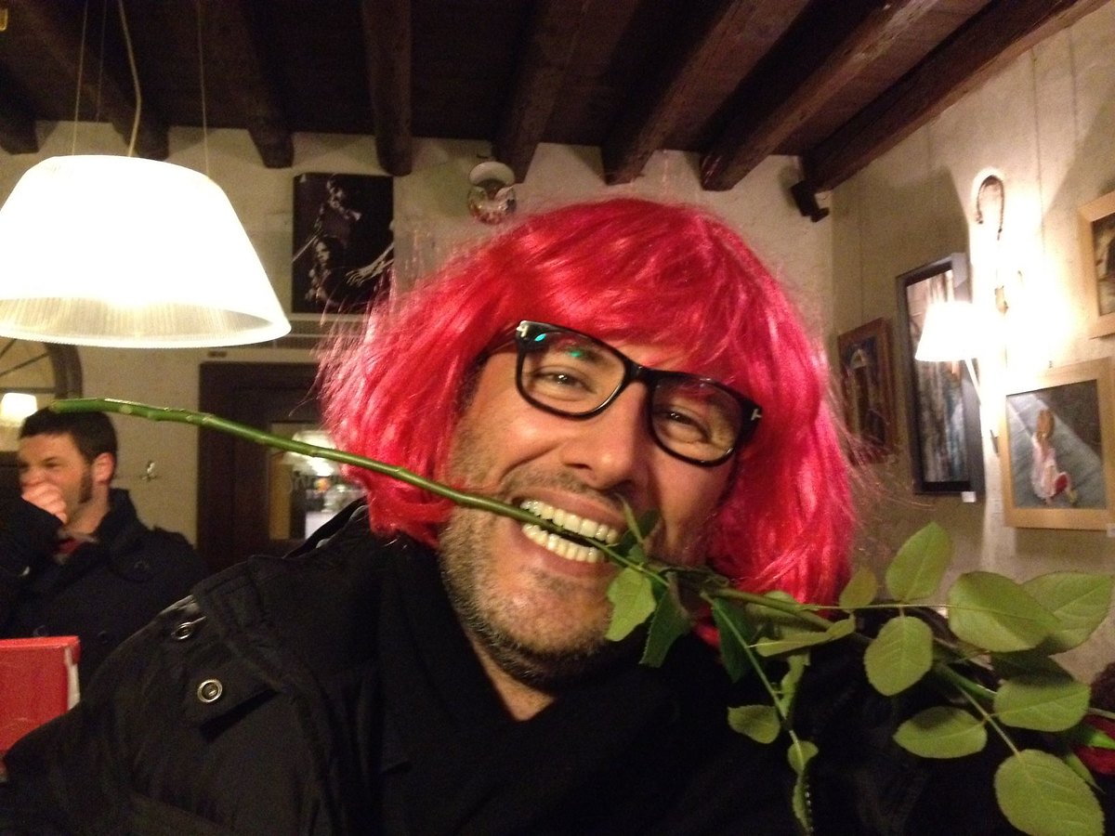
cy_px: 418
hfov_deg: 52.6
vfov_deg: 40.7
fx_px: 1127
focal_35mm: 35
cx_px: 558
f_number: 2.4
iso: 800
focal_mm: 4.28
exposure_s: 1/15
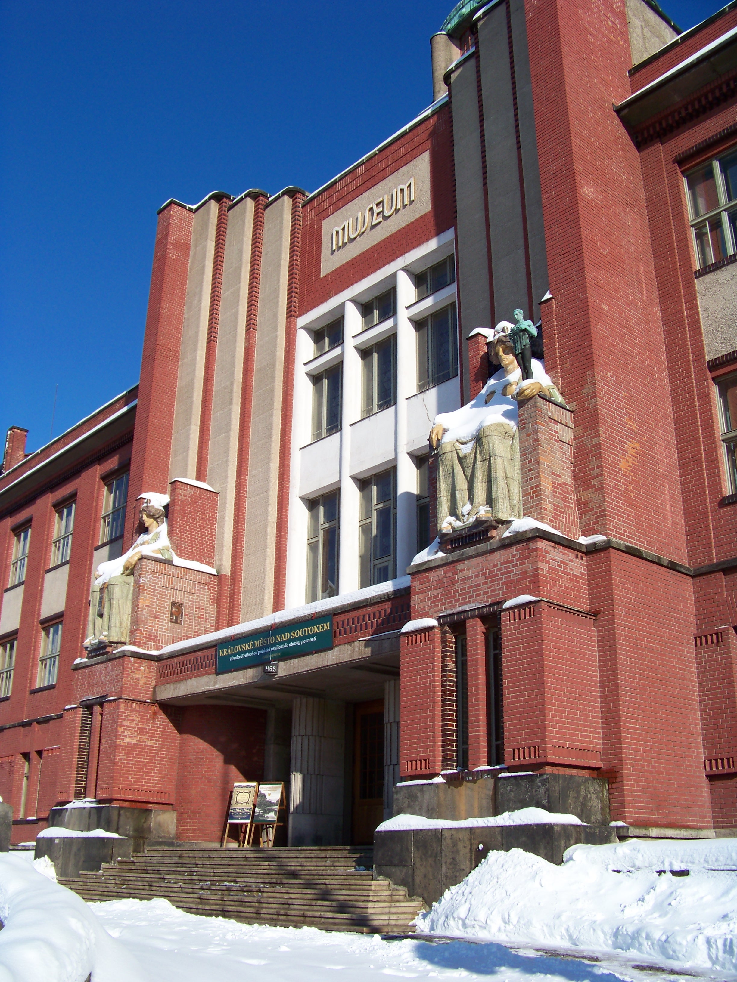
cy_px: 491
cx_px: 368
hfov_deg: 39.7
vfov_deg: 51.4
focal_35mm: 36
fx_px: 1022
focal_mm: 5.85
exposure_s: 1/800
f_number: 4
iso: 64
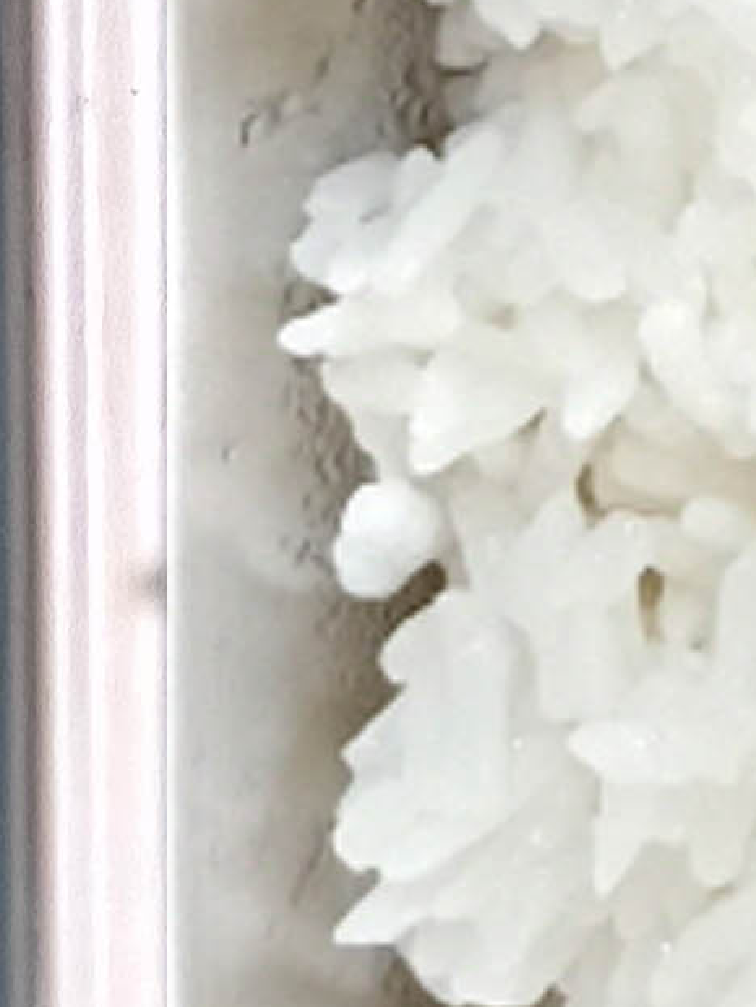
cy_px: -773
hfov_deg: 7.8
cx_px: 2406
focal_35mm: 161
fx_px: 4687
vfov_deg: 11.4
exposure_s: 1/50
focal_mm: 4.65
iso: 400
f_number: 1.8
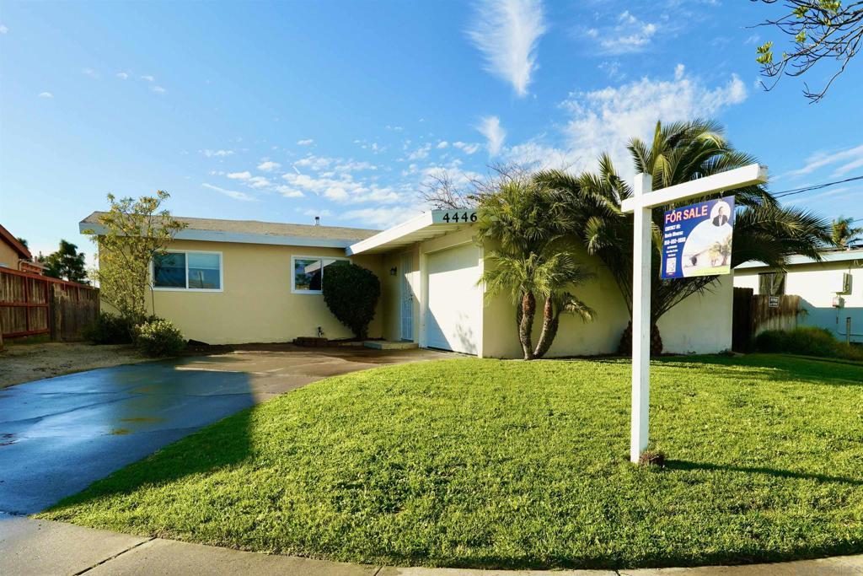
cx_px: 432
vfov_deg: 72.1
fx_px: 396
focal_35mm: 16
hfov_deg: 95.0
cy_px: 288
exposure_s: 1/200
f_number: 5.6
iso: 125
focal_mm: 11
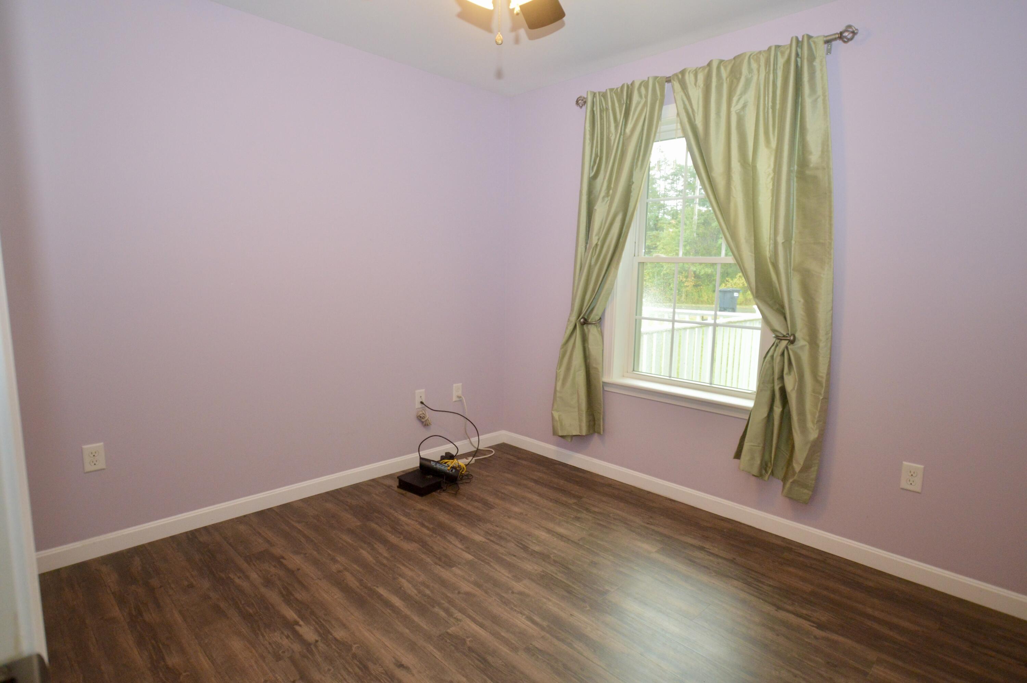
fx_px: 556
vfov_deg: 63.1
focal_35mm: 20
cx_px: 514
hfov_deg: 85.5
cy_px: 342
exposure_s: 1/60
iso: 1400
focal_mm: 13
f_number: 4.5
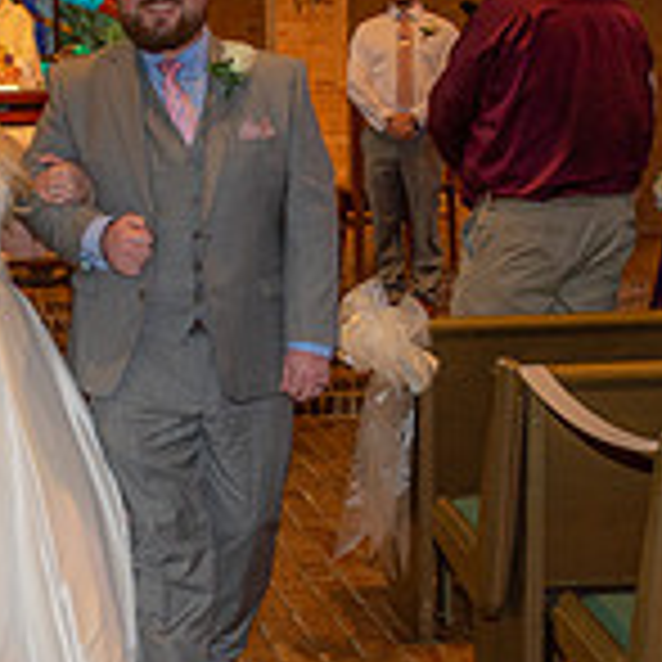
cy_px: 396
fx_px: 1882
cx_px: 189
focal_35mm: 87
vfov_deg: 19.9
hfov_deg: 19.8
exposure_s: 1/125
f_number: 5
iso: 1250
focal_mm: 26
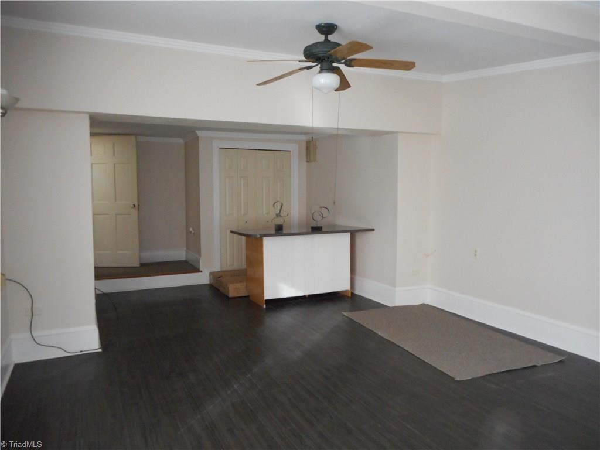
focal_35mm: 25
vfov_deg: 54.9
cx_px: 300
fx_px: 433
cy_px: 225
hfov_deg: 69.4
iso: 450
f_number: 3.7
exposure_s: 1/25
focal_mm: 4.5
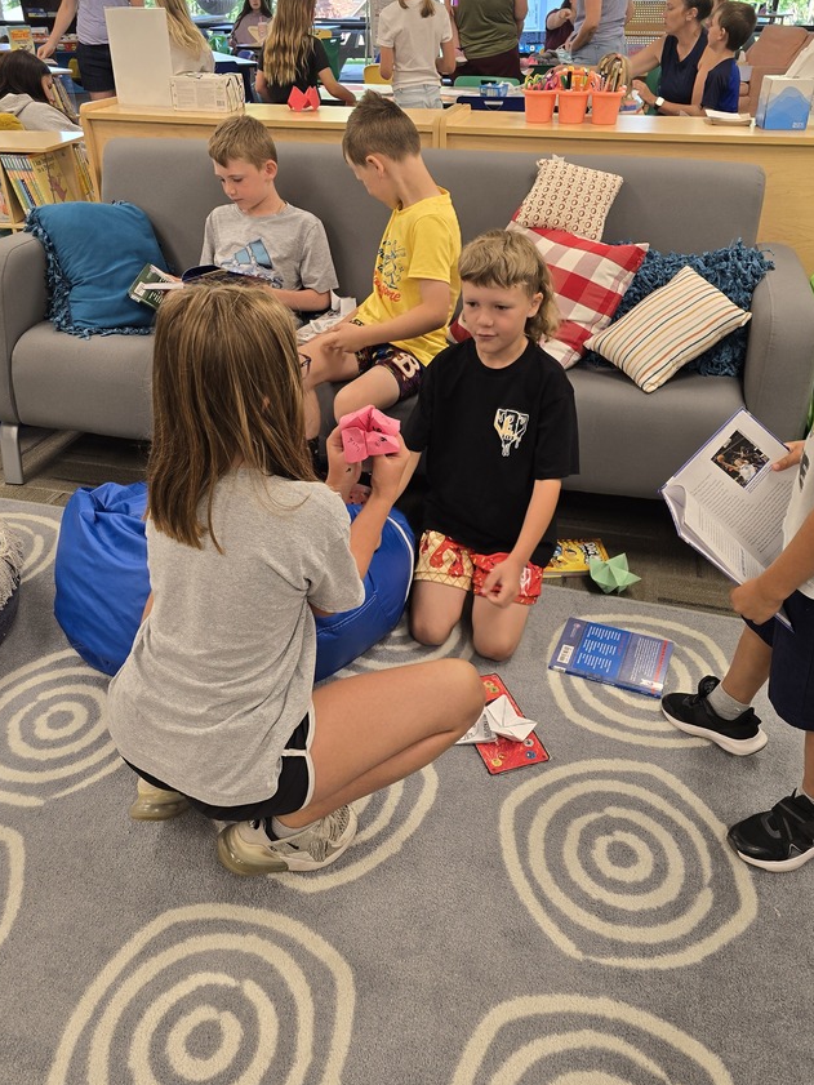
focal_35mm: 28
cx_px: 424
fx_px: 878
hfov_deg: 49.7
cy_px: 495
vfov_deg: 63.3
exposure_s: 1/120
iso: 80
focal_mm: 6.3
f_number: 1.7
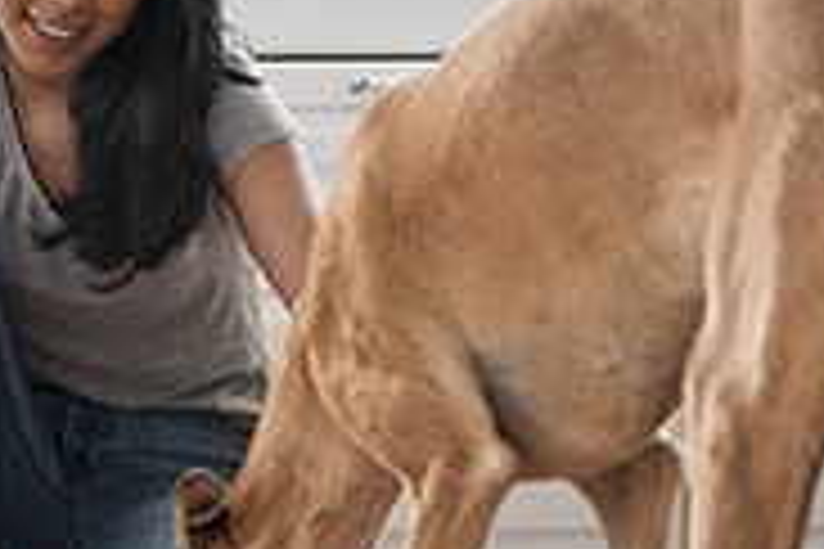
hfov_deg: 17.8
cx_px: 302
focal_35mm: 115
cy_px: 324
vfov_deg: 11.9
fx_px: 2632
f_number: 2.5
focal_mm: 35
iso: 800
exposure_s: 1/200
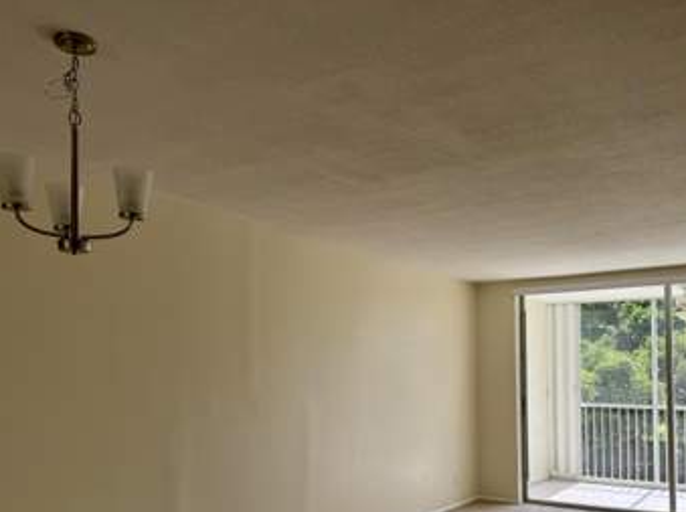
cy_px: 343
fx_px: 673
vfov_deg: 41.1
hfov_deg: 53.9
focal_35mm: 34
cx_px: 384
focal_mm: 6.76
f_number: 1.78
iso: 80
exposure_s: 1/664
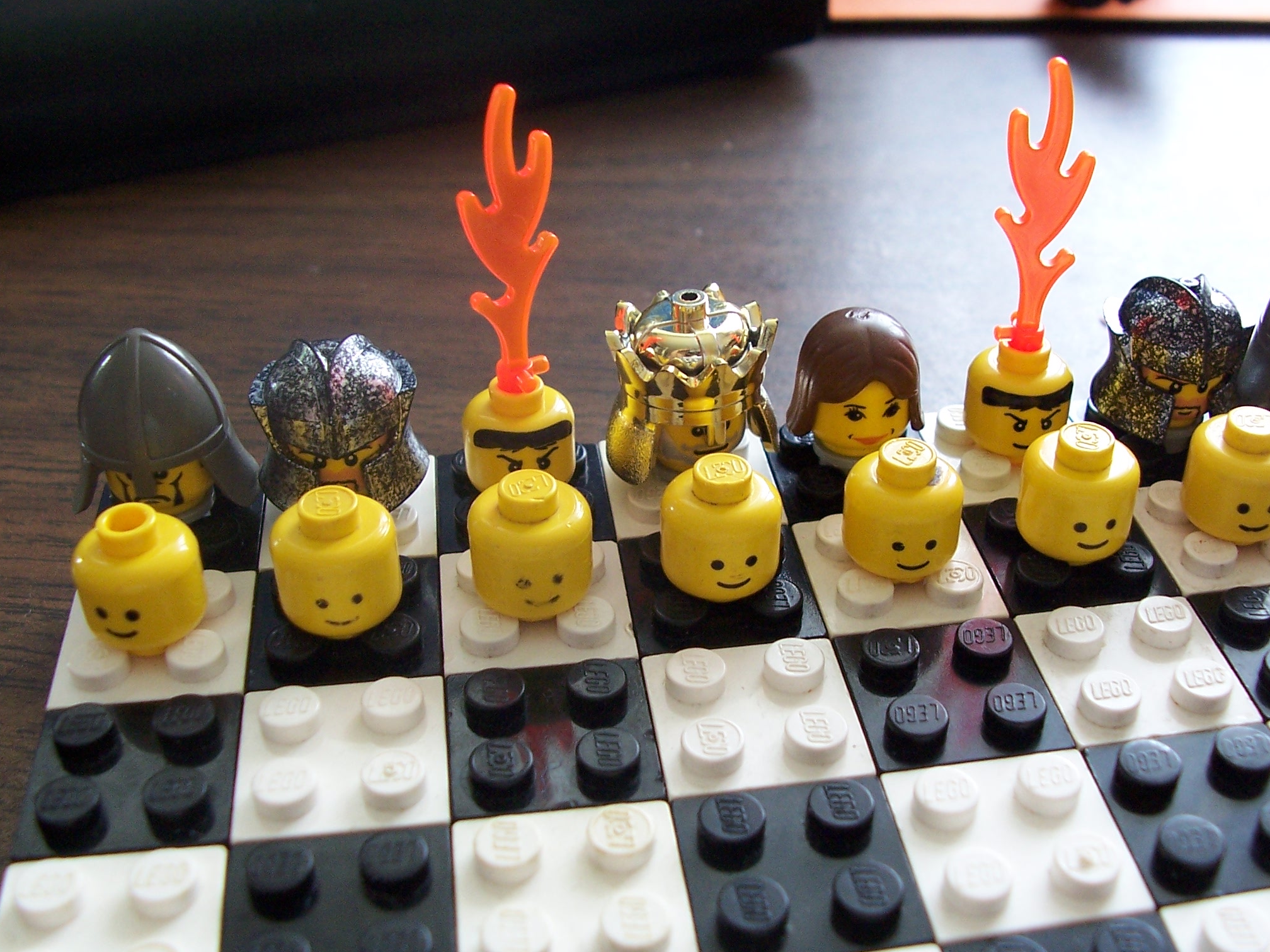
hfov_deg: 46.7
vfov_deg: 36.0
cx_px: 709
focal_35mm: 40
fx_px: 1468
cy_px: 489
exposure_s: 1/30
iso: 140
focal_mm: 6
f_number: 2.8
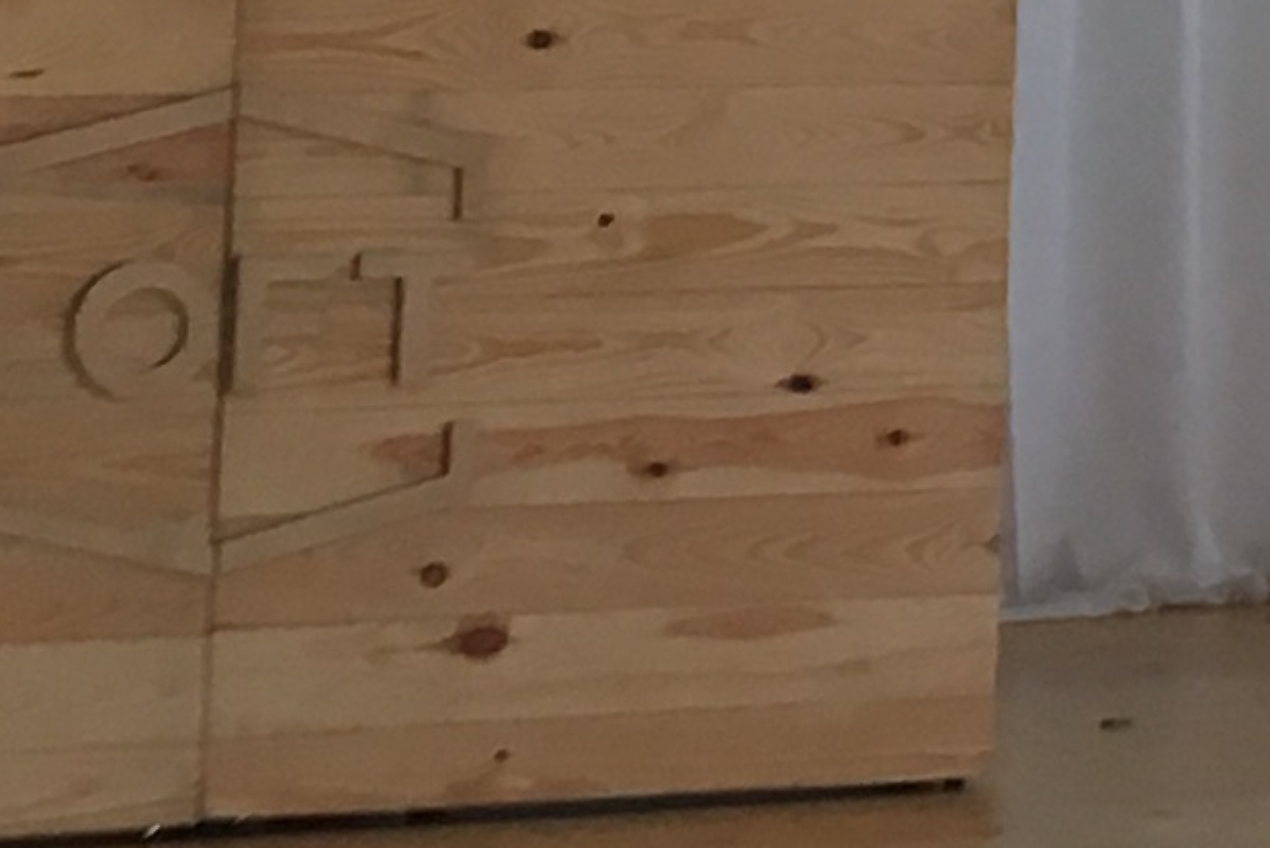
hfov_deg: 10.2
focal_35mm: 196
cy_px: -922
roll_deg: -0.8
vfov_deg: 6.8
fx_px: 6917
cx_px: 1790
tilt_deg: +5.8
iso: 25
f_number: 2.2
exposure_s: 1/33
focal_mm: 4.15
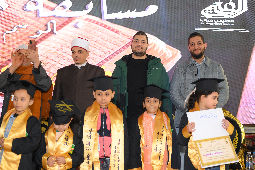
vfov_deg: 27.0
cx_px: 128
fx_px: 354
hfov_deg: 39.6
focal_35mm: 50
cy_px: 85
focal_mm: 50
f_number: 2.8
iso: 640
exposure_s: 1/200
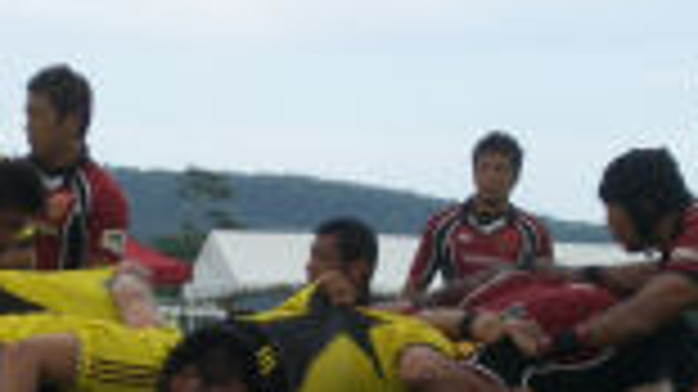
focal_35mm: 312
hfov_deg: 6.9
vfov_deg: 3.9
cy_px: 300
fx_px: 5772
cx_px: 117
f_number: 4.8
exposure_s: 1/250
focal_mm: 17.4
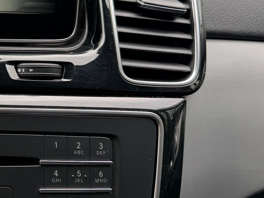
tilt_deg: -14.6
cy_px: 39
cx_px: -68
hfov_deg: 24.6
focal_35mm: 70
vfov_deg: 20.8
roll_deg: -2.7
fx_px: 534
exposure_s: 1/218
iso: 80
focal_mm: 6.76
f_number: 1.78
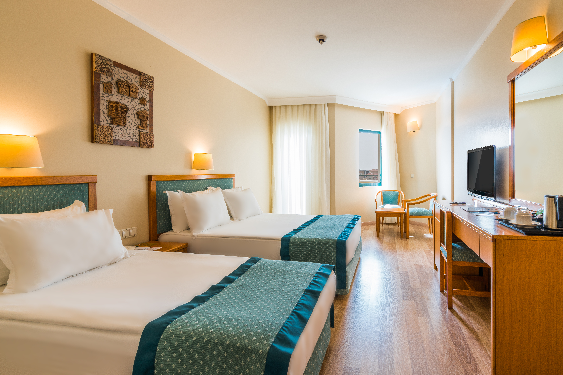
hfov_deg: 96.7
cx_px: 282
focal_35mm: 16
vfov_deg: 73.8
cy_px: 188
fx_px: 250
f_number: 11
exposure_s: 1/1.67
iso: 100
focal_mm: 16
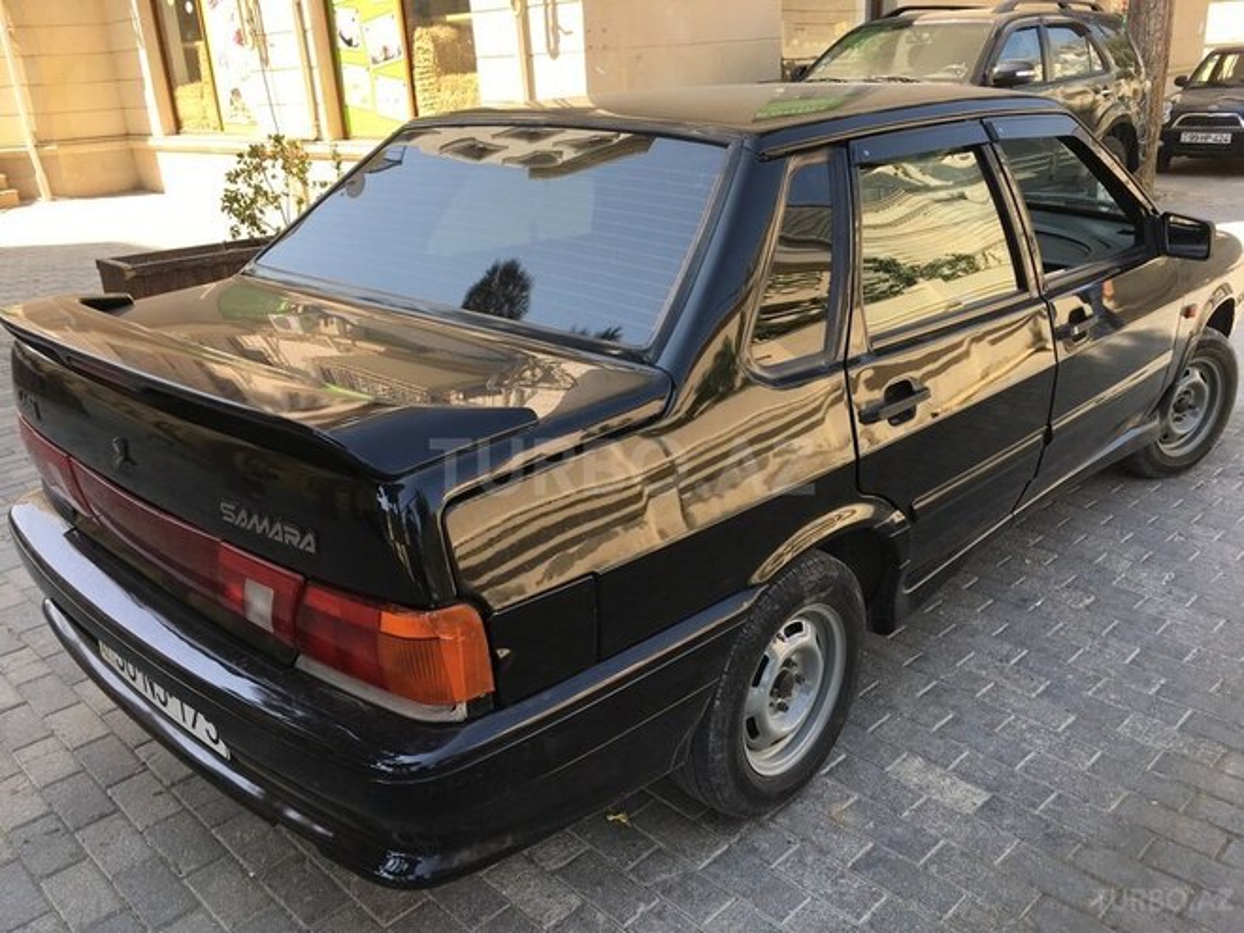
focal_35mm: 29
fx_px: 1042
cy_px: 466
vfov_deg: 48.2
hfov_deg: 61.7
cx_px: 622
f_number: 2.2
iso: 25
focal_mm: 4.15
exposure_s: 1/330
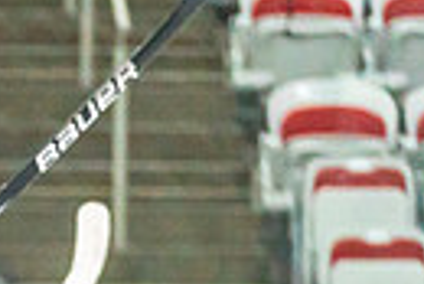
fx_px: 7982
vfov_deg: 2.0
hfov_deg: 3.0
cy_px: 742
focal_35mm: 677
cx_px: -622
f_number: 2.8
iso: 3200
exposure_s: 1/1000
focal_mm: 124
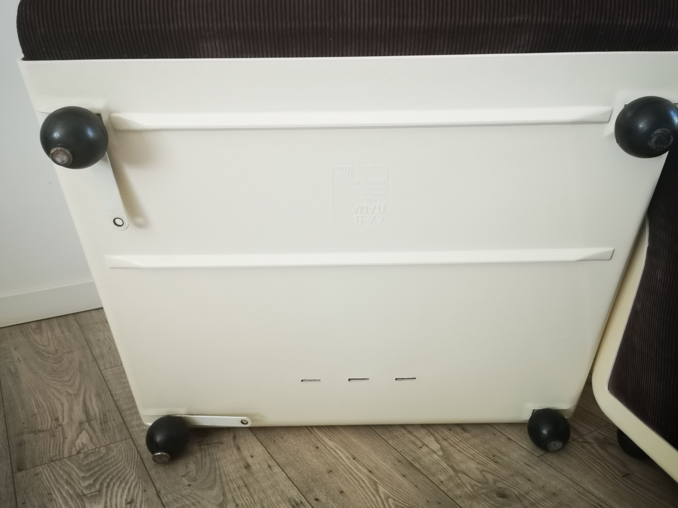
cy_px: 254
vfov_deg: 46.8
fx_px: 588
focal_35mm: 30
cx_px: 339
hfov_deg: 60.0
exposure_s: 1/30
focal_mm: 5.58
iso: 160
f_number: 1.8
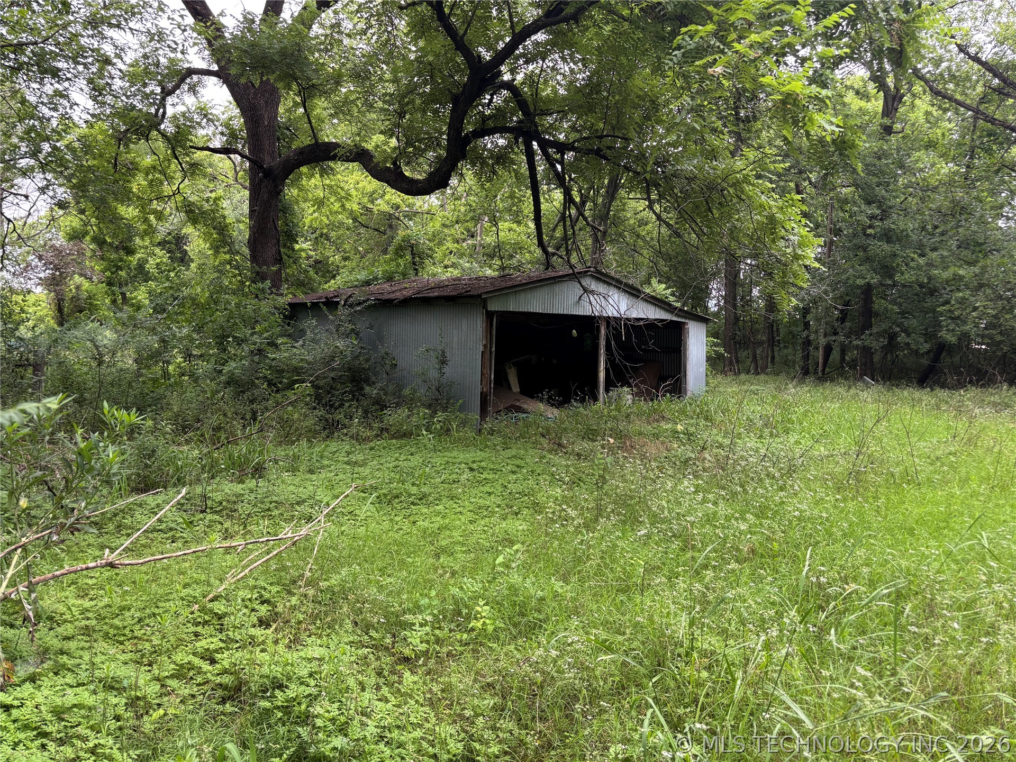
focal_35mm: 26
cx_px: 508
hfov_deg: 67.3
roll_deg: -1.2
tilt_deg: -2.8
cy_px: 381
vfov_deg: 53.1
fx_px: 763
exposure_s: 1/121
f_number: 1.6
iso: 32
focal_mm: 5.96
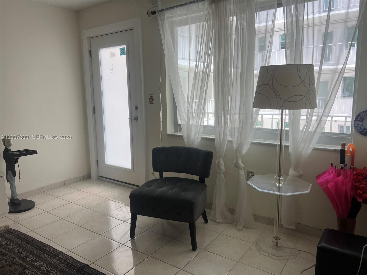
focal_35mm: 26
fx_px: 276
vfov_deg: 53.1
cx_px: 184
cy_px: 138
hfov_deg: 67.3
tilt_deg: -9.5
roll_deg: +0.8
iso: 40
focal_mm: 5.7
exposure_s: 1/201
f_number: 1.5
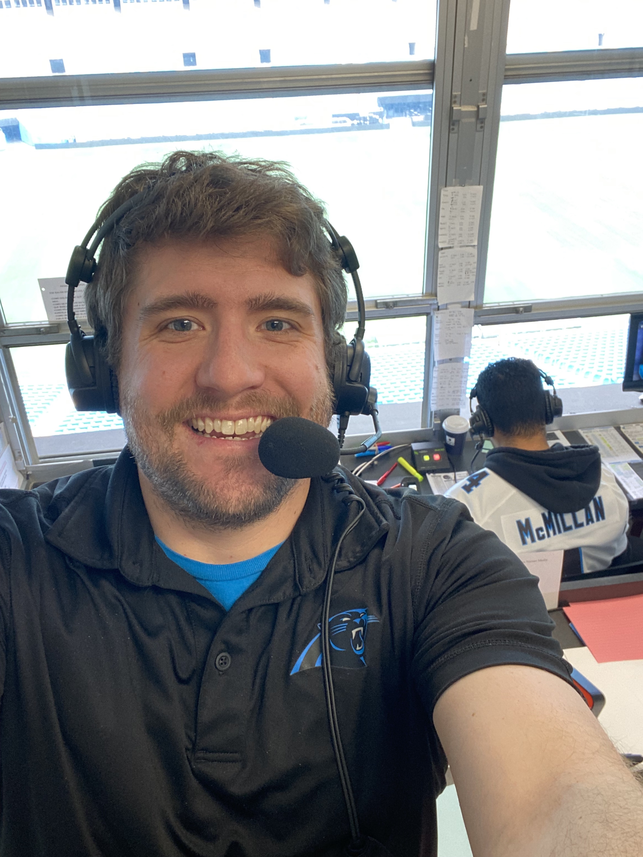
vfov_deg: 60.0
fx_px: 743
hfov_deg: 46.8
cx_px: 322
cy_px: 428
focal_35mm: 30
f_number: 2.2
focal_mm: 2.71
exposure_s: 1/41
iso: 125
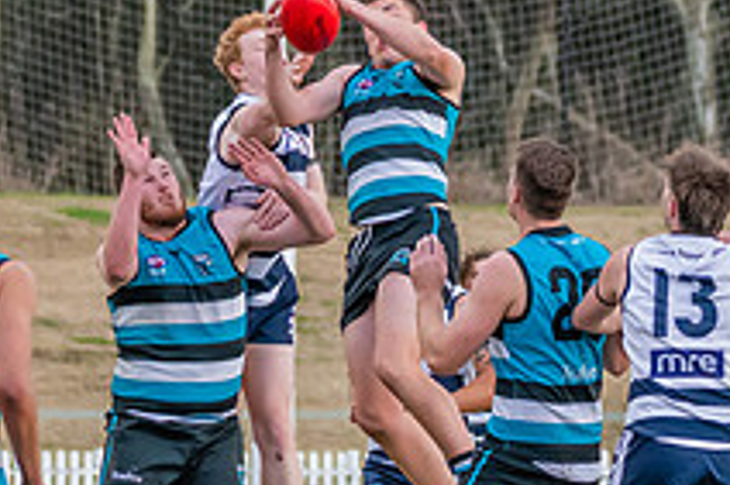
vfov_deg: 1.9
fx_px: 14771
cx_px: 388
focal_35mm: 729
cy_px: 301
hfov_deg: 2.8
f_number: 5
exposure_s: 1/1600
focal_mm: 160
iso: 2000
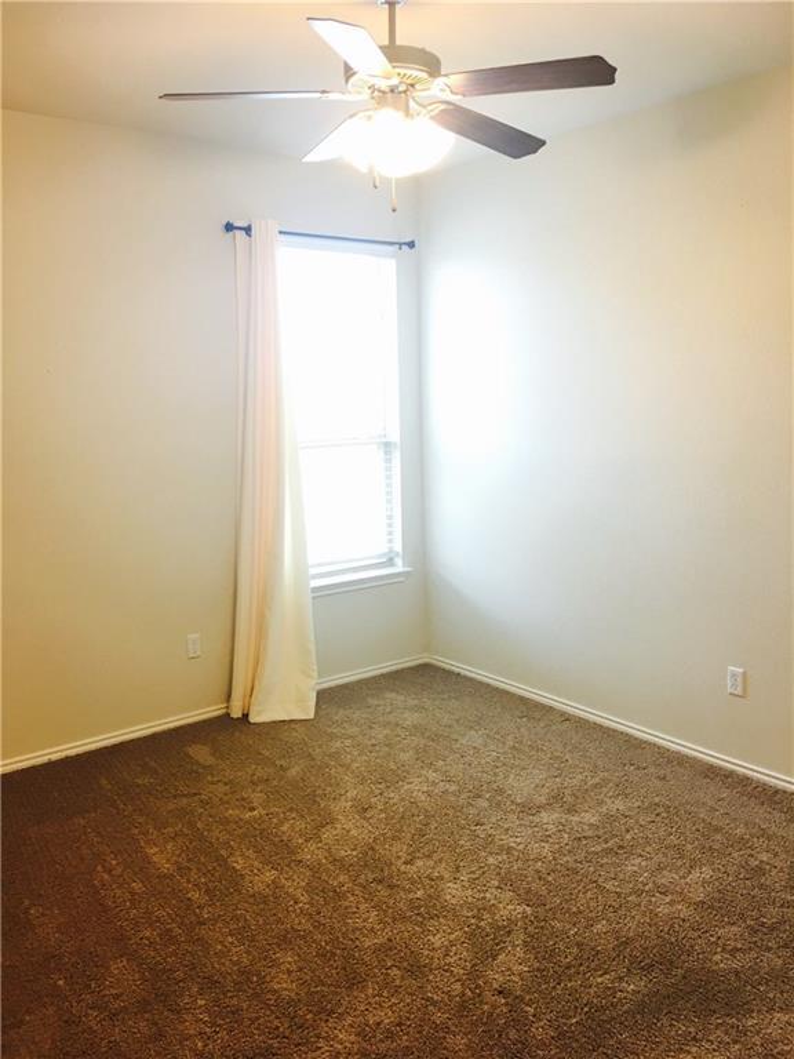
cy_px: 530
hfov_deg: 48.2
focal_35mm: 29
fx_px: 887
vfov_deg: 61.7
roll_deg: +1.2
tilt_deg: -7.7
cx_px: 397
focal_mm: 4.15
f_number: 2.2
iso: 32
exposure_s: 1/15
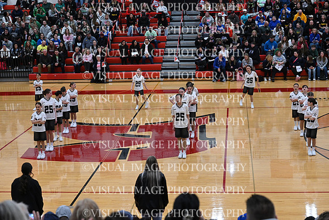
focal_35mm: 70
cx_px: 164
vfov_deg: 19.5
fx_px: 640
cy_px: 110
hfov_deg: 28.8
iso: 4000
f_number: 4
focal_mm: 70
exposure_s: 1/400
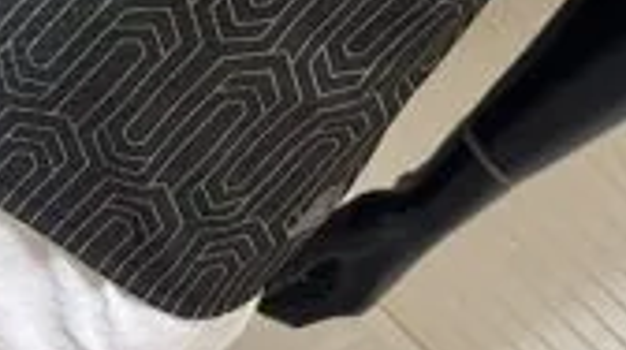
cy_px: -393
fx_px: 1310
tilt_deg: -17.4
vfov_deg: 12.9
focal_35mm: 79
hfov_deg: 26.5
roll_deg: -42.6
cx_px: 473
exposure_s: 1/60
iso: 500
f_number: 1.78
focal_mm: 6.76
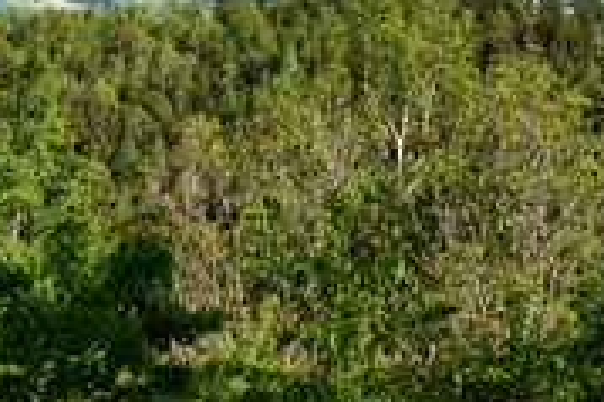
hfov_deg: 20.7
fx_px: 1442
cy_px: 3
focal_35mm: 86
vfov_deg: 15.6
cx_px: 871
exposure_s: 1/1000
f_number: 5.6
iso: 400
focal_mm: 24
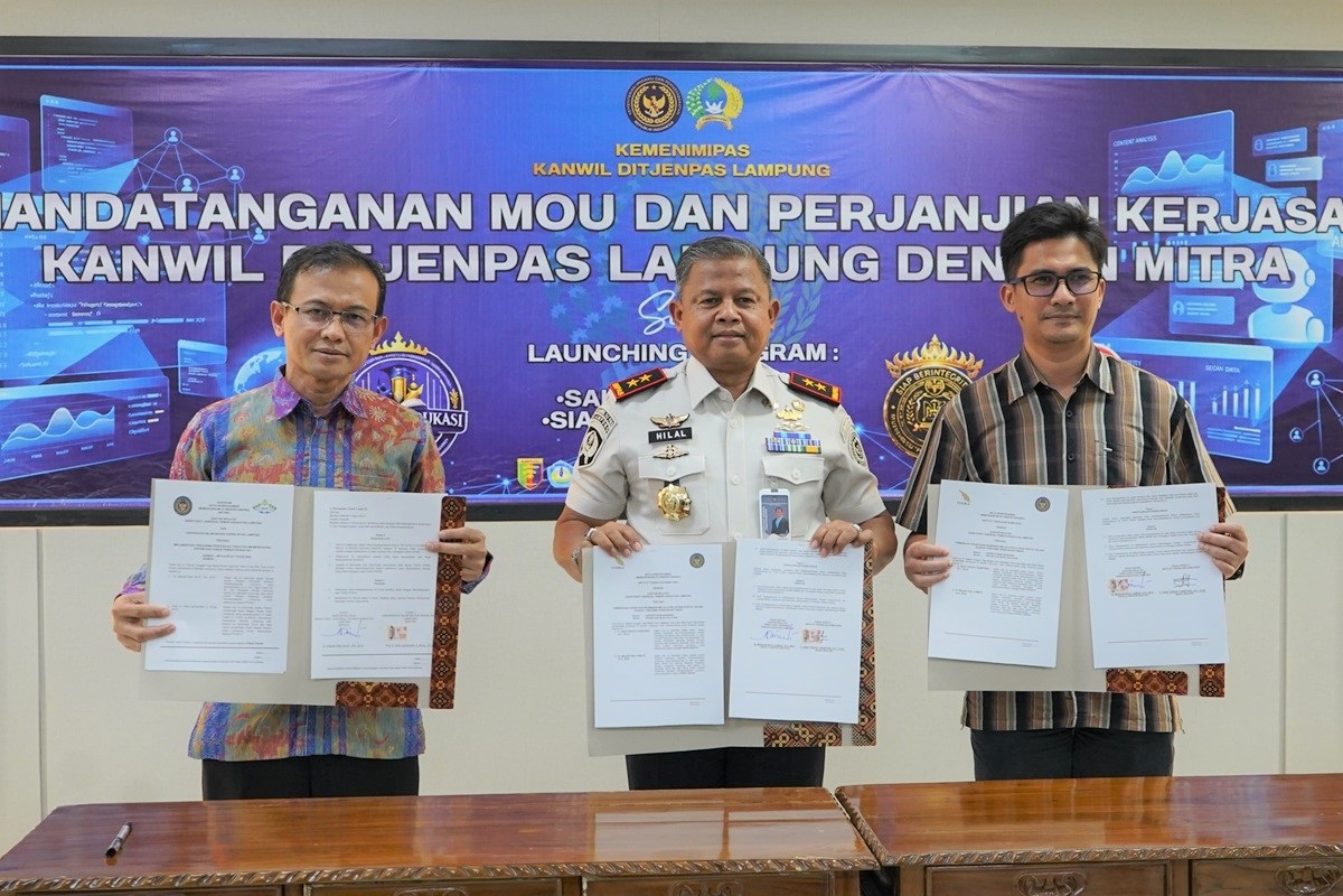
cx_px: 672
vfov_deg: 31.9
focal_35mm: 42
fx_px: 1567
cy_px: 448
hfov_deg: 46.4
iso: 1600
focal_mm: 28
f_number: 4.5
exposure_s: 1/125
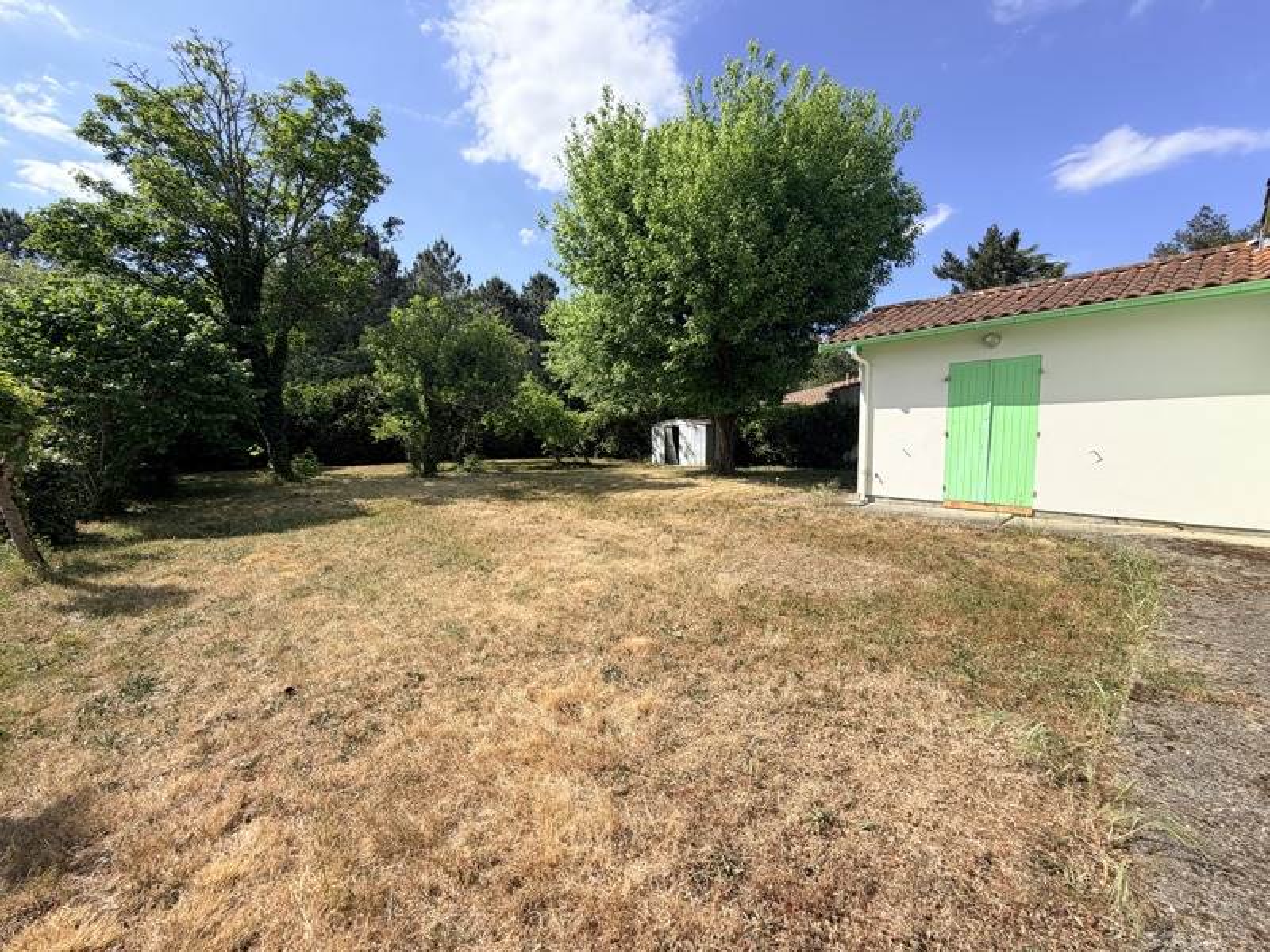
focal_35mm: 14
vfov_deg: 85.7
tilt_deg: -5.7
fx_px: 514
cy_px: 476
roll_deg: +0.3
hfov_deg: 102.1
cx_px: 635
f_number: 2.2
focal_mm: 2.22
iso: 25
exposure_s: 1/770
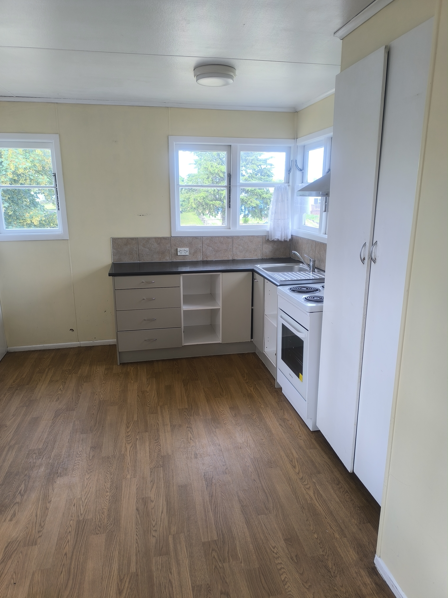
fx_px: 397
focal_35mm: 23
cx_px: 224
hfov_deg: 58.9
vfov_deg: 73.9
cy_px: 299
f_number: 1.65
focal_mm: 6.14
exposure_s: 1/100
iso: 64
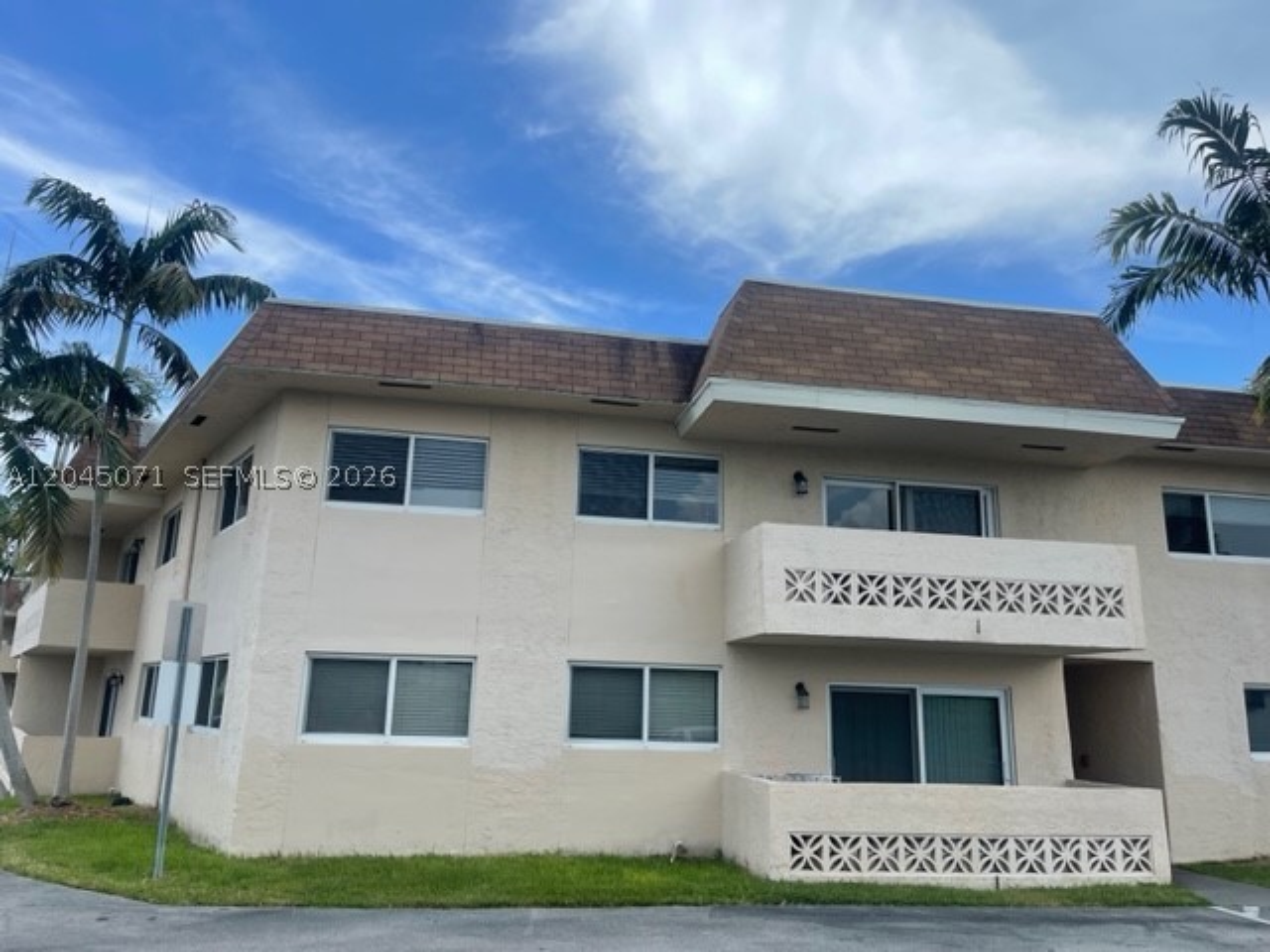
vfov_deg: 53.1
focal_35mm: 26
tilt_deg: +12.1
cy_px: 476
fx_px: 954
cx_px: 635
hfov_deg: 67.3
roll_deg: -2.3
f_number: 1.6
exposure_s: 1/2049
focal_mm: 5.1
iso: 32
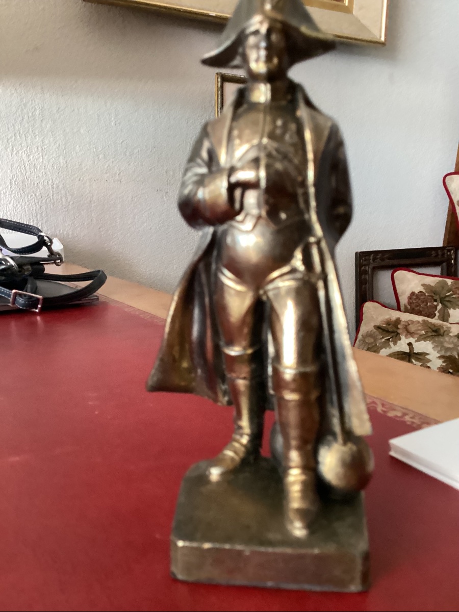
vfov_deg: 58.4
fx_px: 548
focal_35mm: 31
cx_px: 230
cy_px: 306
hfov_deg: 45.4
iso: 400
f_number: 2.4
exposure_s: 1/50
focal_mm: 3.3
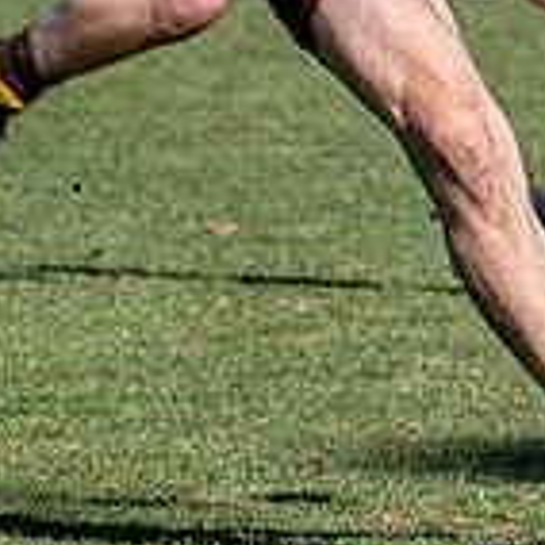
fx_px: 37584
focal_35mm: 2110
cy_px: -268
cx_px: 394
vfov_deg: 0.8
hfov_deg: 0.8
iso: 140
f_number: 5
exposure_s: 1/1000
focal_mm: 185
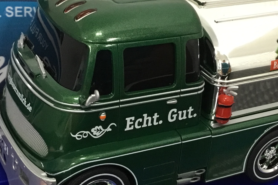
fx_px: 541
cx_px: 142
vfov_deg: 19.4
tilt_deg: -30.1
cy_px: 111
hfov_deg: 28.8
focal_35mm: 70
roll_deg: +0.6
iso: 200
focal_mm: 3.3
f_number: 2.4
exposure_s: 1/20
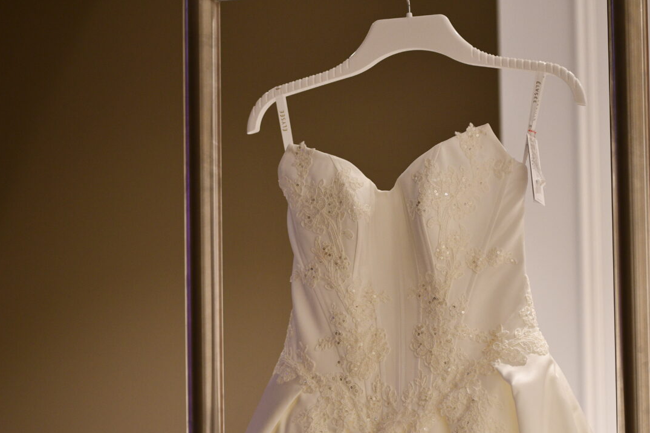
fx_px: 2257
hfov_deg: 16.4
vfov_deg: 11.0
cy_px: 257
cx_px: 383
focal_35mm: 125
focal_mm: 70
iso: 800
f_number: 2.8
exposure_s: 1/160
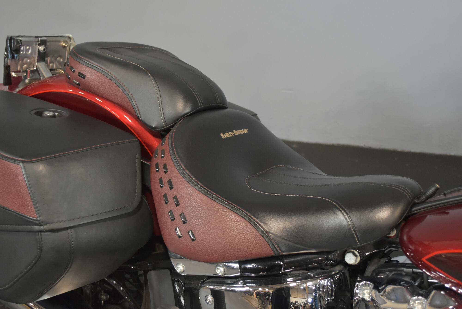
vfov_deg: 29.9
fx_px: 578
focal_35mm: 45
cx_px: 231
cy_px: 154
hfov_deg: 43.6
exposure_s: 1/30
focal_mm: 30
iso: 1600
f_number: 4.5
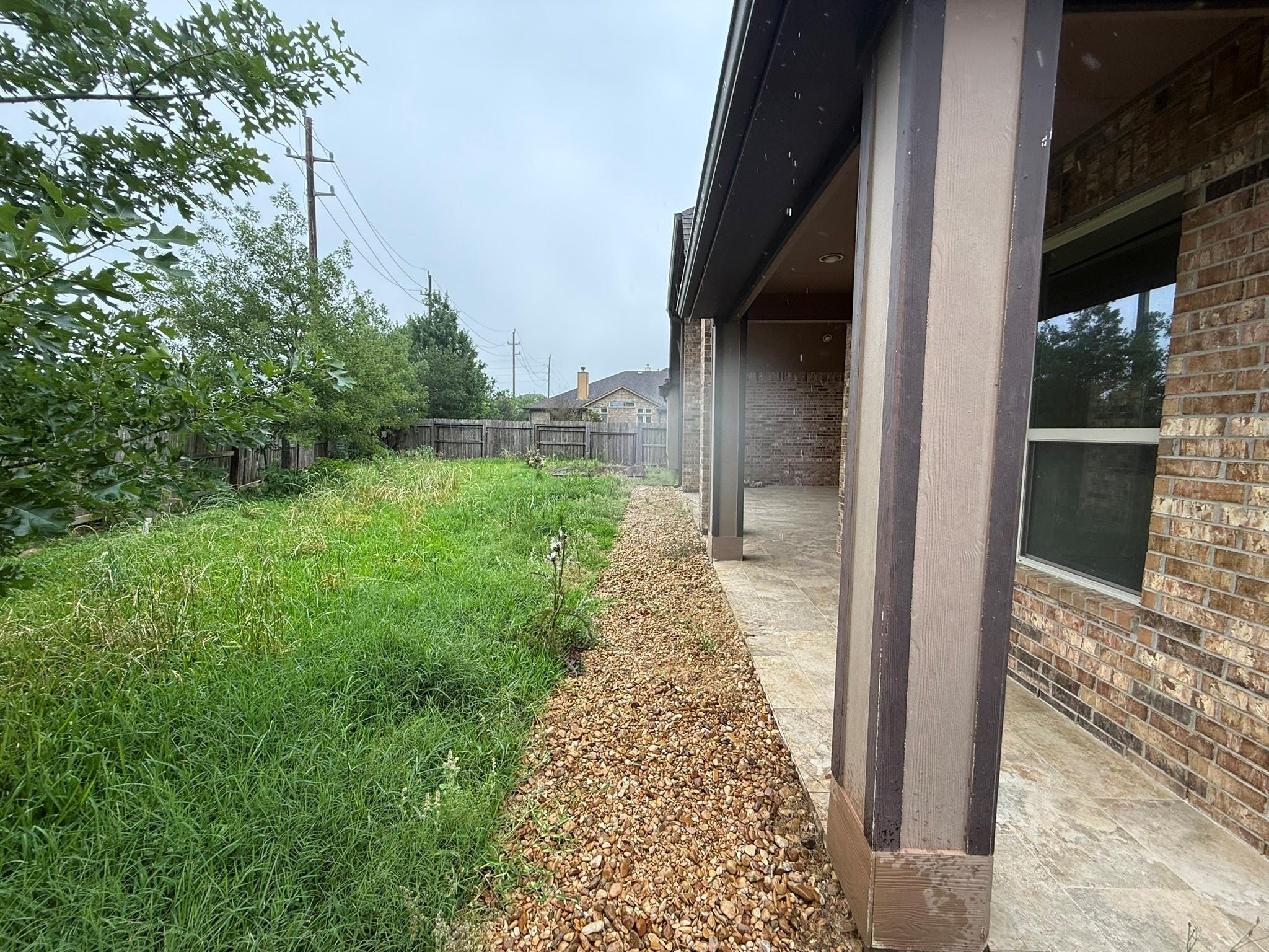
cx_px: 634
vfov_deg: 85.7
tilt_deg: -4.0
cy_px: 476
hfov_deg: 102.1
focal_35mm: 14
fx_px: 513
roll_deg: -2.2
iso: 64
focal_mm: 2.22
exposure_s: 1/363
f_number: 2.2
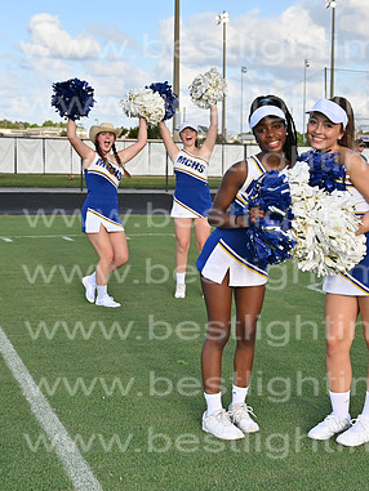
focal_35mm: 60
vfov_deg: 32.2
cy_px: 246
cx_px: 316
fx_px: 852
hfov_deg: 23.9
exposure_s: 1/8000
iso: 1000
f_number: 4
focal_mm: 41
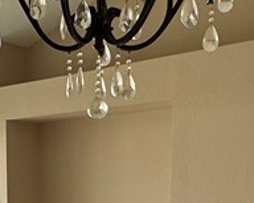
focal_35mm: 73
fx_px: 548
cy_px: 269
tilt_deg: -10.0
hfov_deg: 25.7
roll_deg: +0.1
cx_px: 56
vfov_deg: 19.2
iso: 100
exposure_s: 1/99
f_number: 2.2
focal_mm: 2.22
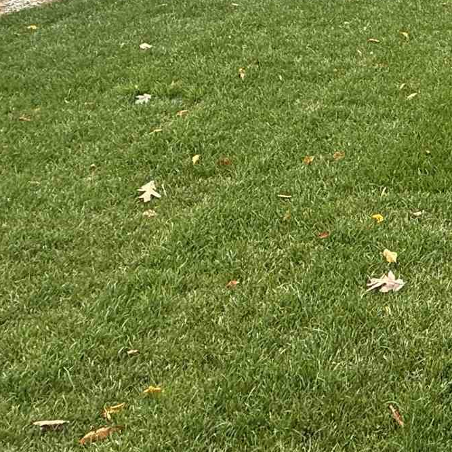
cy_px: -63
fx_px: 842
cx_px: 605
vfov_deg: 27.2
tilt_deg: -10.9
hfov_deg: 25.4
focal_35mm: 57
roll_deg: -1.4
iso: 50
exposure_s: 1/261
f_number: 2.2
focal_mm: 2.22
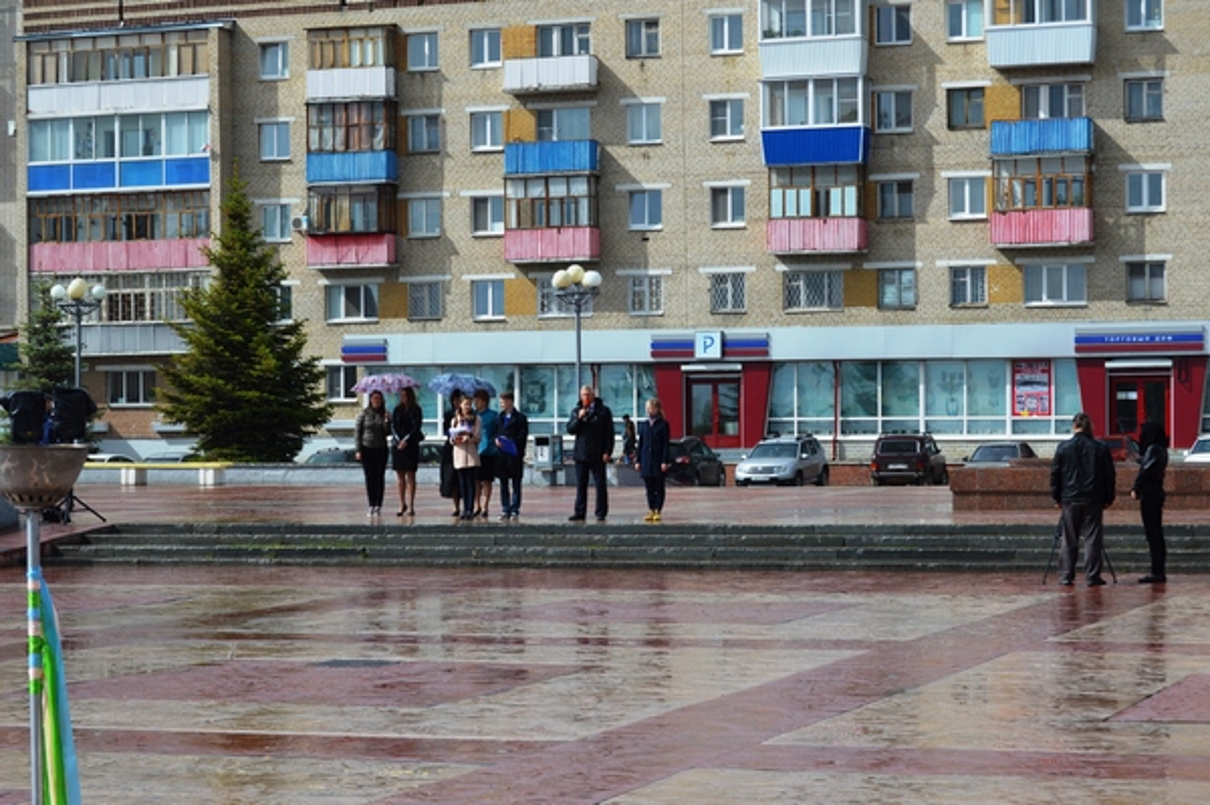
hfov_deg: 24.6
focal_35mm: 82
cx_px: 605
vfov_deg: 16.5
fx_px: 2771
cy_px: 402
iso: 100
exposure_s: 1/250
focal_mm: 55
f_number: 8
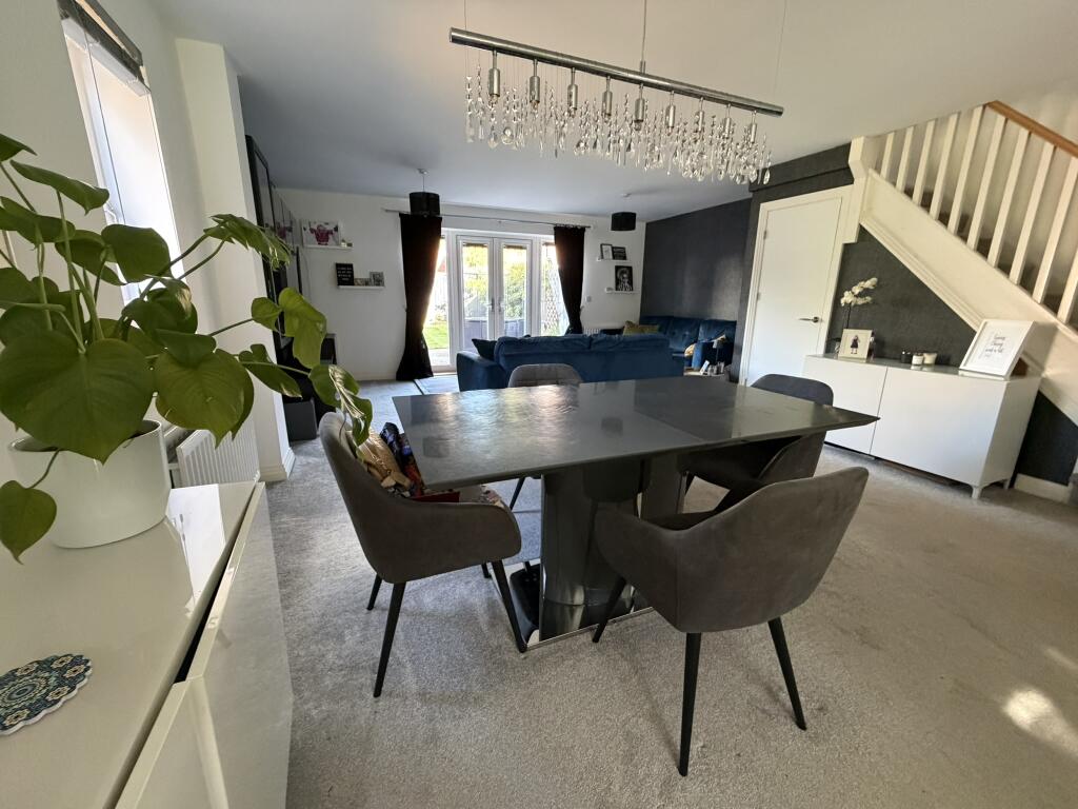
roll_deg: -0.1
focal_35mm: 14
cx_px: 539
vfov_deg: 85.7
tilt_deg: -13.2
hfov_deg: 102.1
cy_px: 404
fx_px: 436
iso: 640
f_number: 2.2
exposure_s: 1/60
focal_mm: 2.22
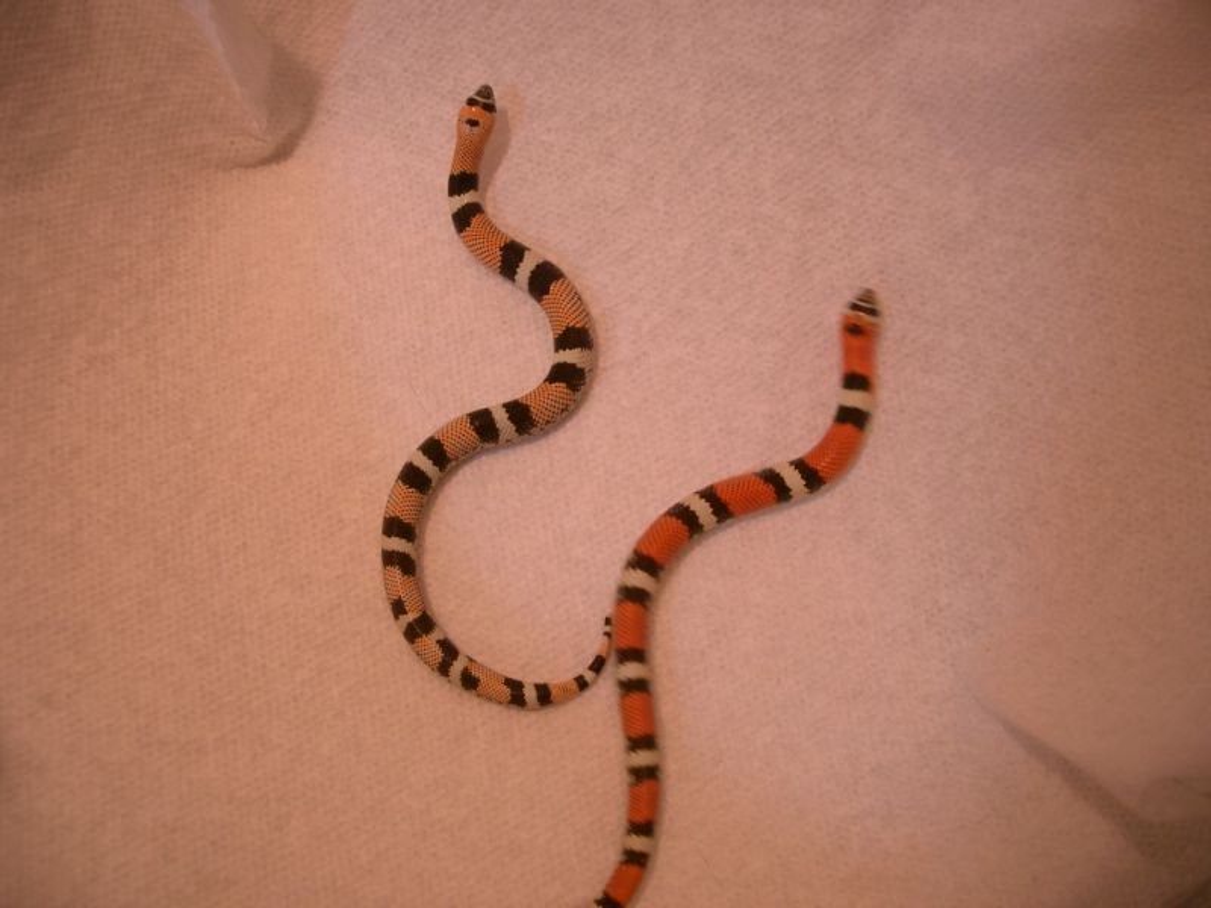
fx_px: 1224
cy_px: 454
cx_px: 606
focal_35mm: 35
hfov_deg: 52.6
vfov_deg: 40.7
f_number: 2.6
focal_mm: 5.8
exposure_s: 1/80
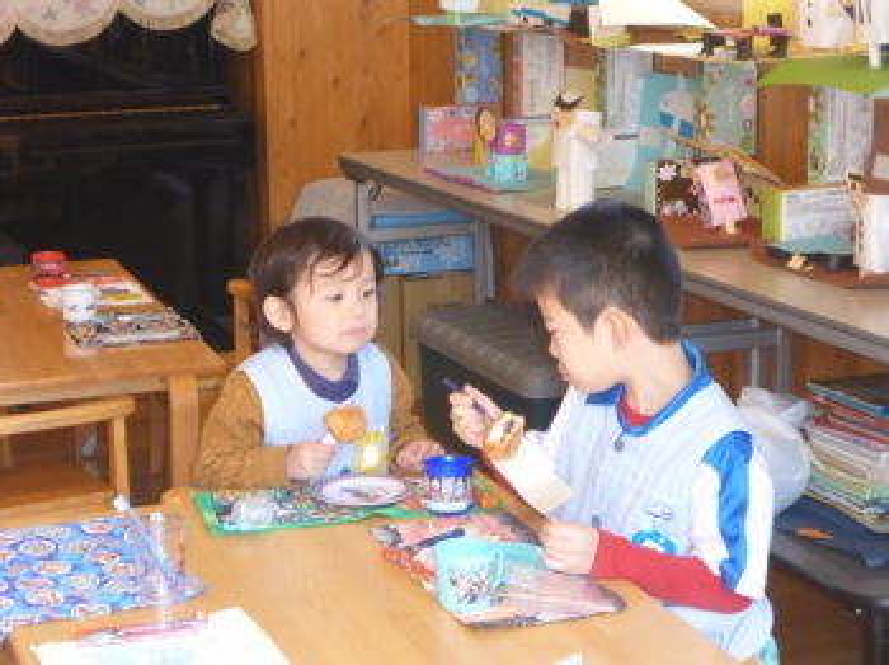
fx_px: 1950
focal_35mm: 76
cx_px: 444
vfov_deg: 19.4
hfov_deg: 25.7
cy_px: 332
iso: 800
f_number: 5.5
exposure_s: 1/60
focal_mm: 13.4
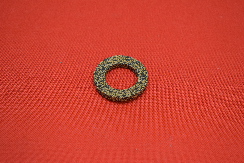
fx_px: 559
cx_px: 122
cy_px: 82
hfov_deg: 24.6
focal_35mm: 82
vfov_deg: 16.6
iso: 2000
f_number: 5.6
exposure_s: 1/125
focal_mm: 55
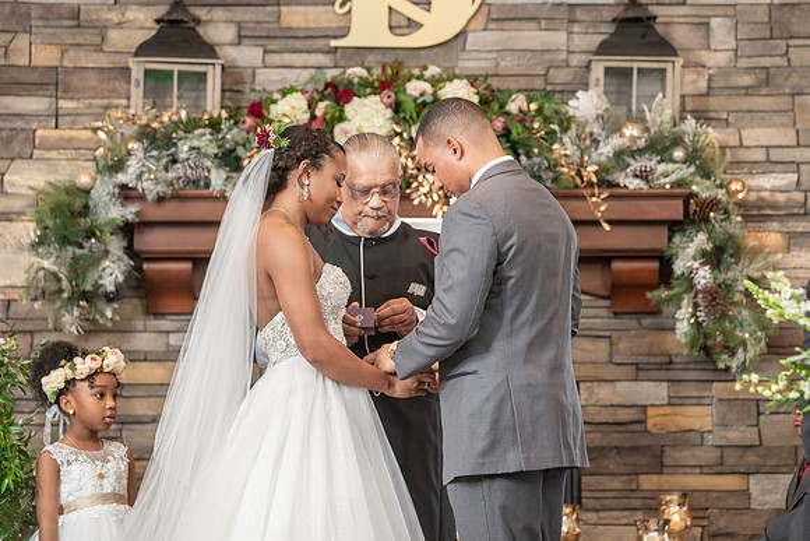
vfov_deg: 8.1
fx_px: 3828
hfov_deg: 12.1
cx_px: 451
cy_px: 265
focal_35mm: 170
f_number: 4
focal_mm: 147
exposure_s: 1/200
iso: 2000
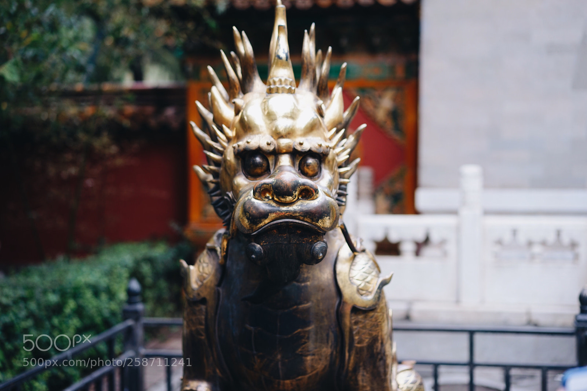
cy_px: 196
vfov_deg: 24.6
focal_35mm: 55
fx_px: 897
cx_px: 294
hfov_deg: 36.3
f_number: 2.5
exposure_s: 1/50
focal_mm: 55
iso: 100
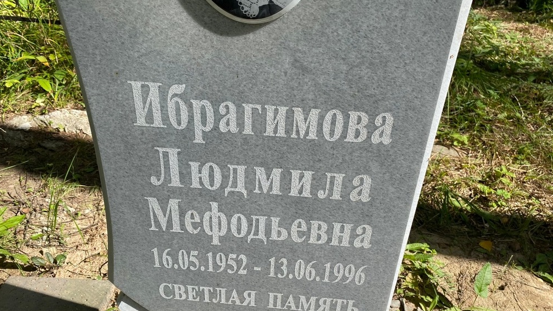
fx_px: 425
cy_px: 167
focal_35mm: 29
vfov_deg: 40.2
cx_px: 276
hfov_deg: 66.1
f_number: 1.8
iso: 32
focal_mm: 4.25
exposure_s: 1/1464
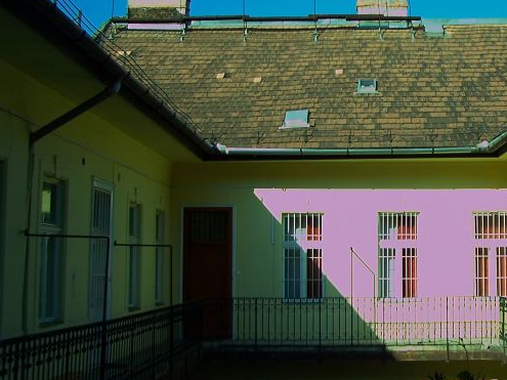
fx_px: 805
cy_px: 158
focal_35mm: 55
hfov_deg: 34.0
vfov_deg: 26.5
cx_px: 397
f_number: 2.7
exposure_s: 1/250
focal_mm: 5.6
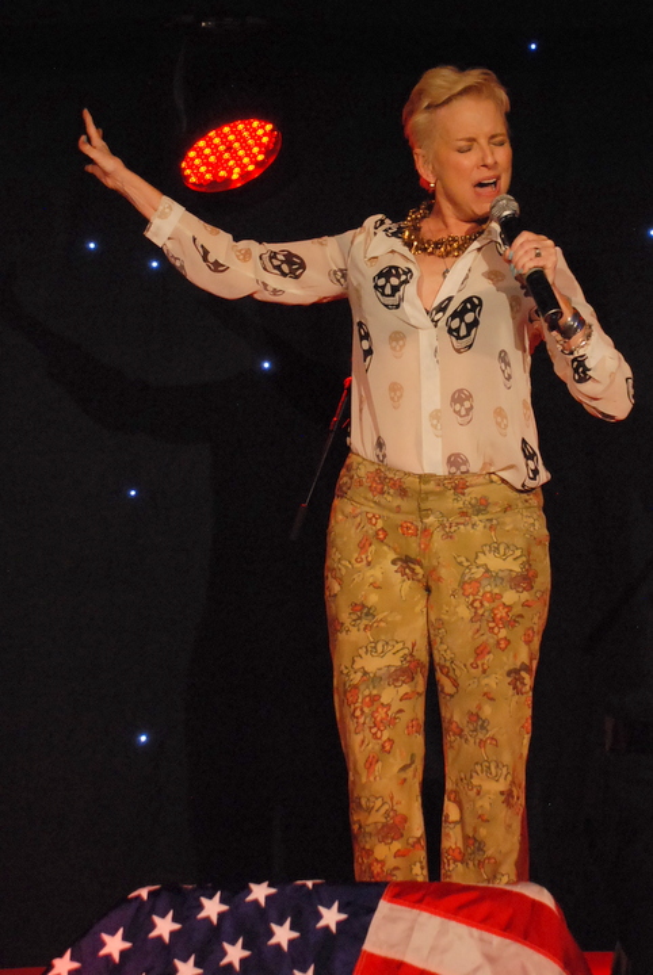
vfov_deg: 33.4
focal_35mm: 60
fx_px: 1628
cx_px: 326
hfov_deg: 22.7
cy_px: 488
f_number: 4.5
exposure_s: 1/200
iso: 1600
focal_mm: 40
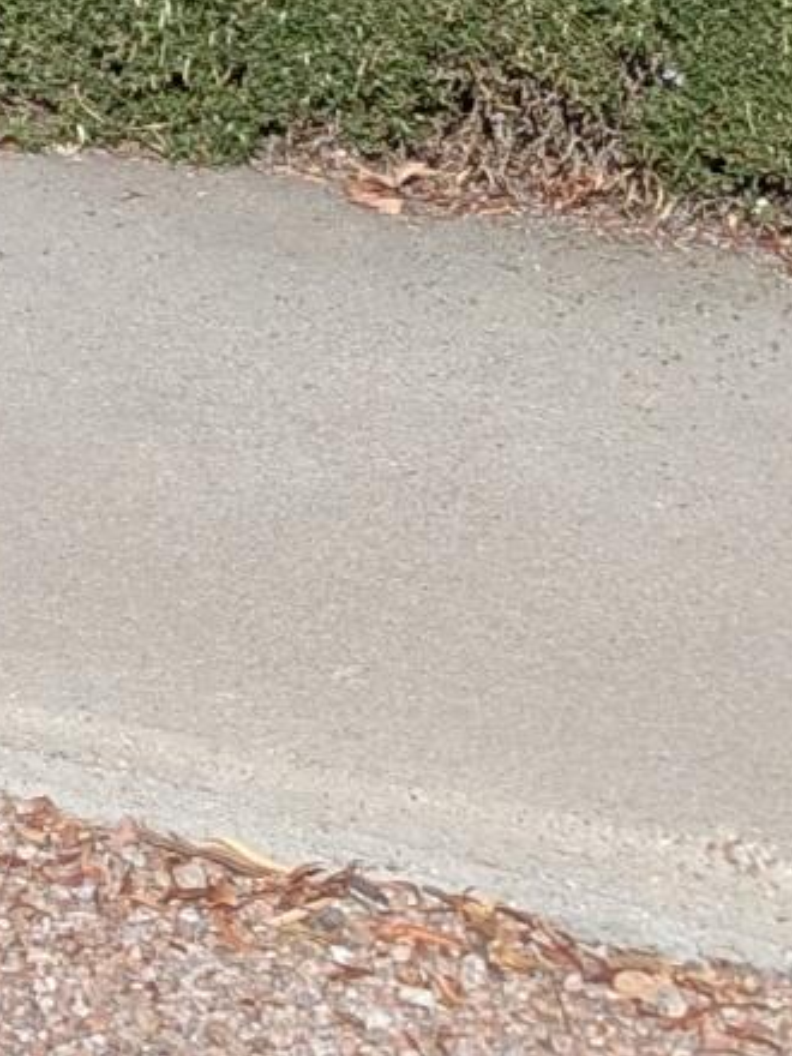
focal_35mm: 164
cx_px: -1464
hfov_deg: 8.0
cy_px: -1186
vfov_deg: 10.8
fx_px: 5003
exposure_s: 1/1484
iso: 21
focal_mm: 6.9
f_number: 1.68
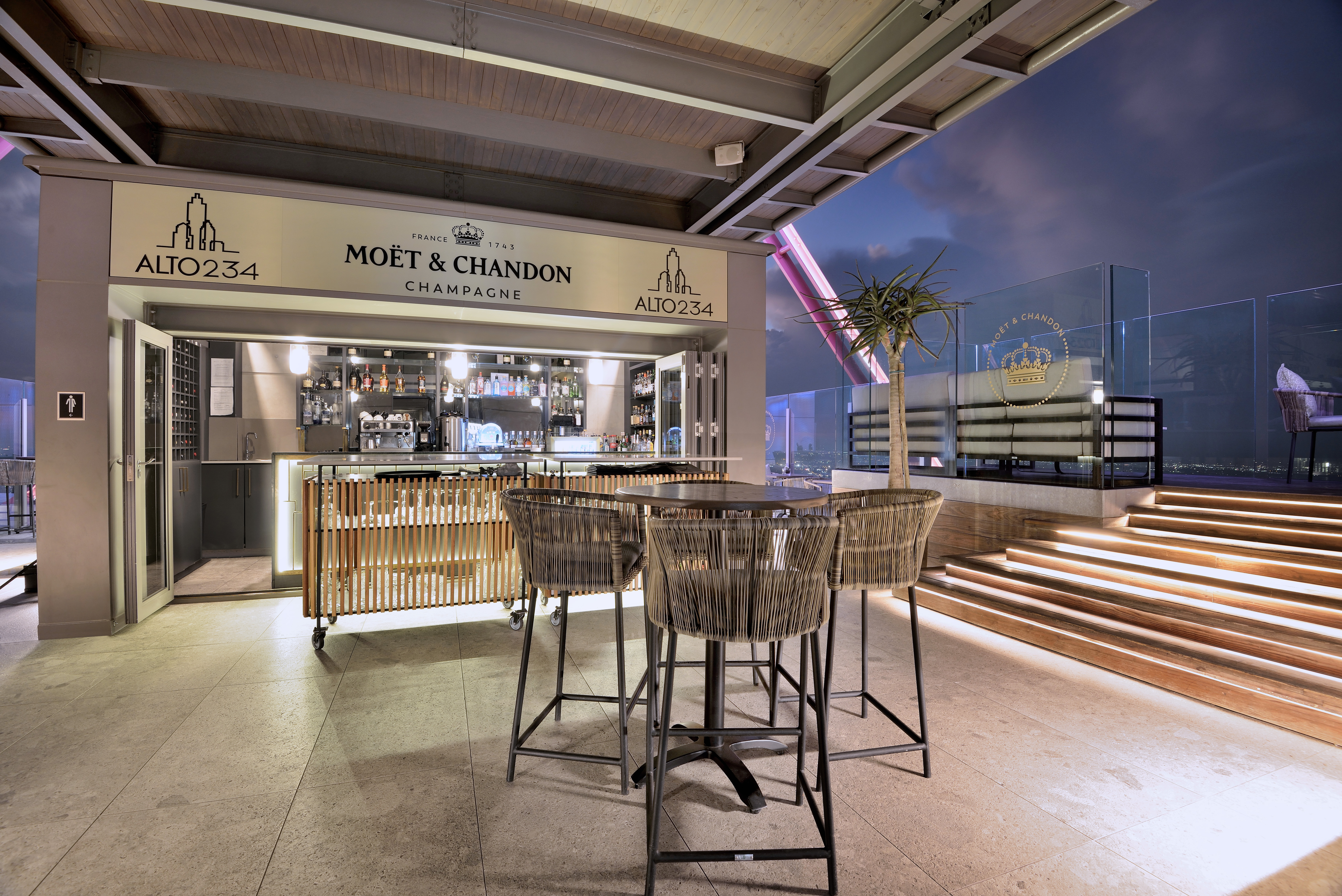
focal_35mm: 16
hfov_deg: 96.7
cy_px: 448
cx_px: 671
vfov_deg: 73.8
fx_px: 597
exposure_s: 20
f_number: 11
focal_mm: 16
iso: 160
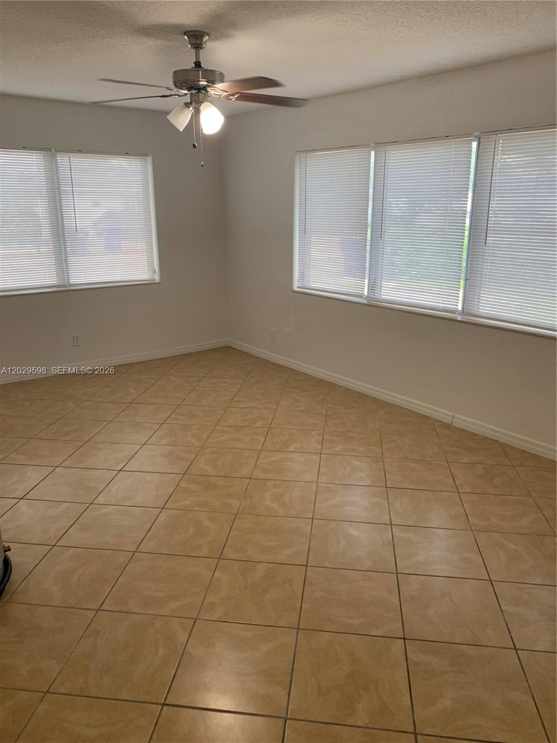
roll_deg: +0.3
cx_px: 278
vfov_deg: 67.3
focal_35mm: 26
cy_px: 372
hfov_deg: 53.1
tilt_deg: -14.3
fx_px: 558
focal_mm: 4.25
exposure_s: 1/60
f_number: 1.8
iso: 50
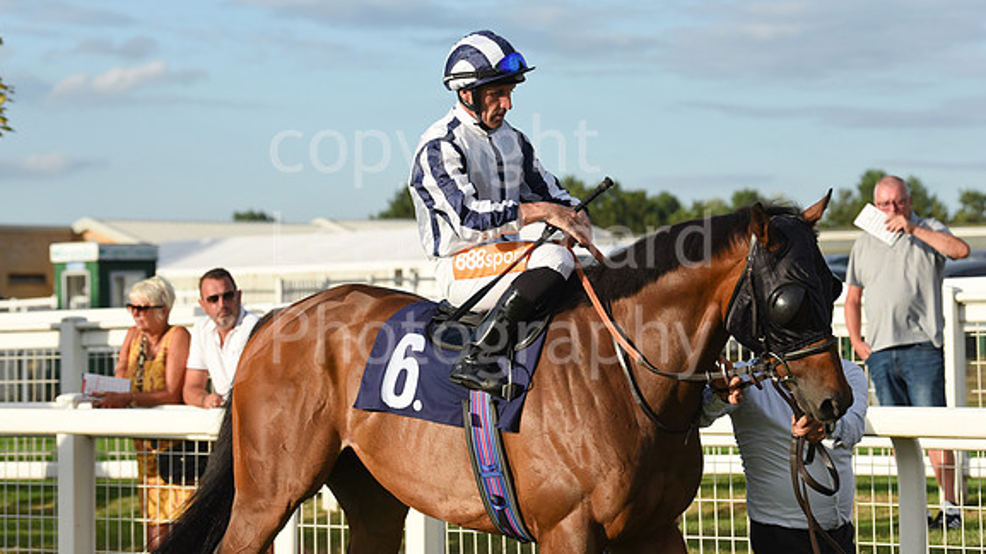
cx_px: 494
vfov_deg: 8.8
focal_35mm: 137
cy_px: 256
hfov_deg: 15.7
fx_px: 3580
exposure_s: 1/3200
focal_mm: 130
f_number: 6.3
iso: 1000
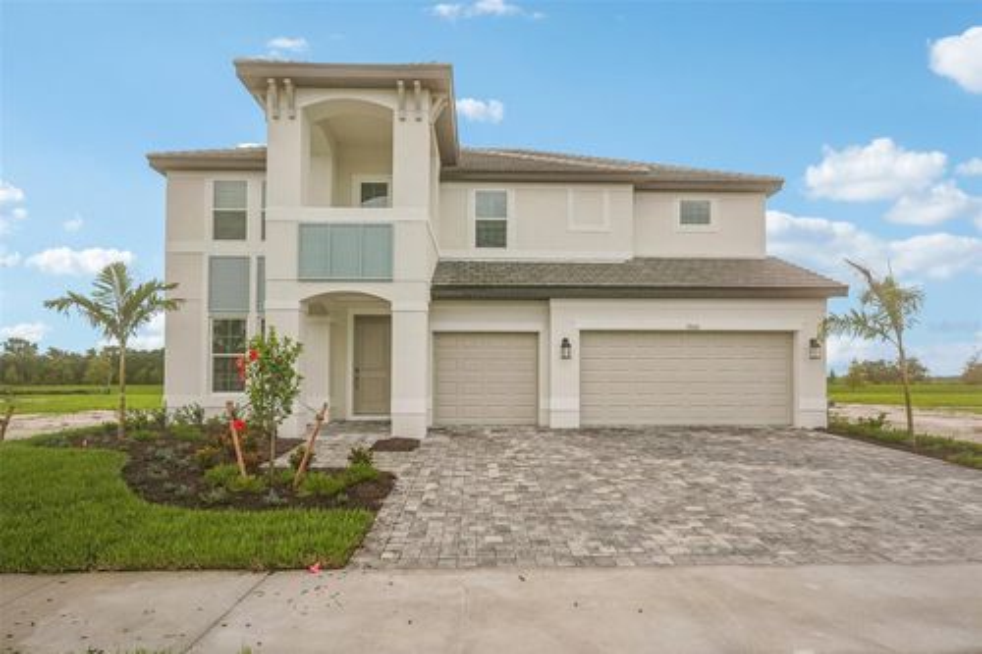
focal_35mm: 22
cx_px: 491
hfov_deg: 79.9
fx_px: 586
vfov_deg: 58.3
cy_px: 327
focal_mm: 21.5
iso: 400
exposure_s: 1/640
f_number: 8
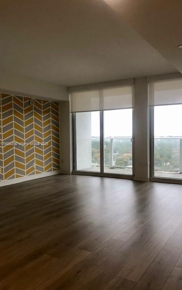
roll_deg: +1.2
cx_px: 106
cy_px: 144
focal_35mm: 30
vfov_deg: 62.9
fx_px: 238
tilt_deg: -2.3
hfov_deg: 41.7
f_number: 1.8
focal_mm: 4
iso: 25
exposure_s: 1/30
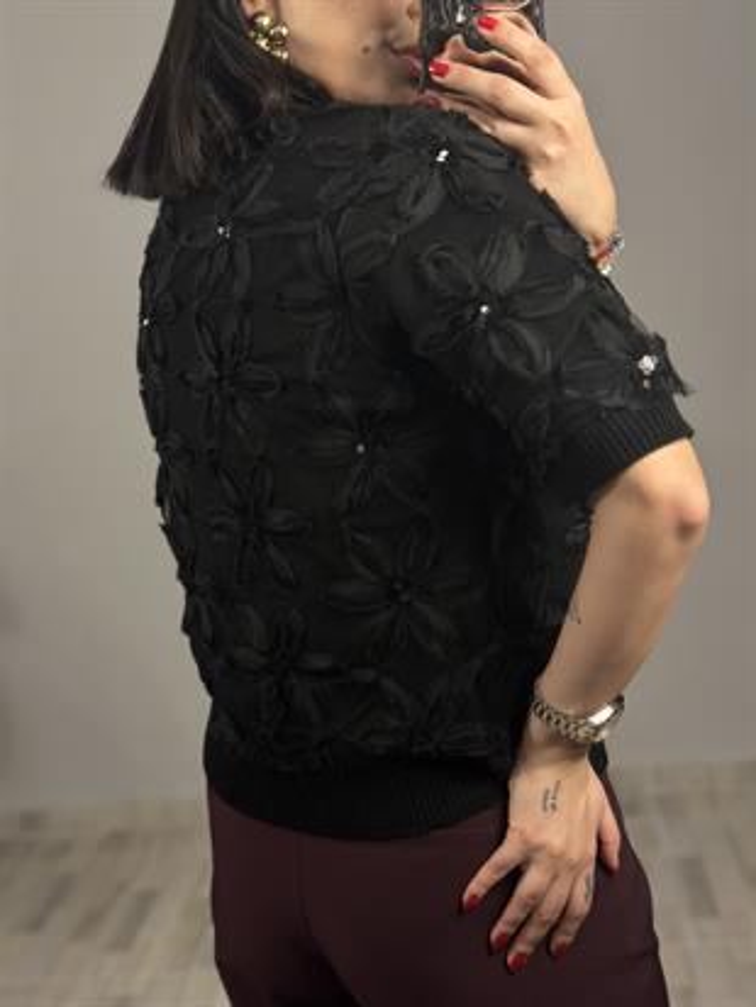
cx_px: 378
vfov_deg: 39.6
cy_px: 504
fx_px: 1397
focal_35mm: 48
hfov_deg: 30.3
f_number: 1.78
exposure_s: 1/103
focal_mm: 6.86
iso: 64
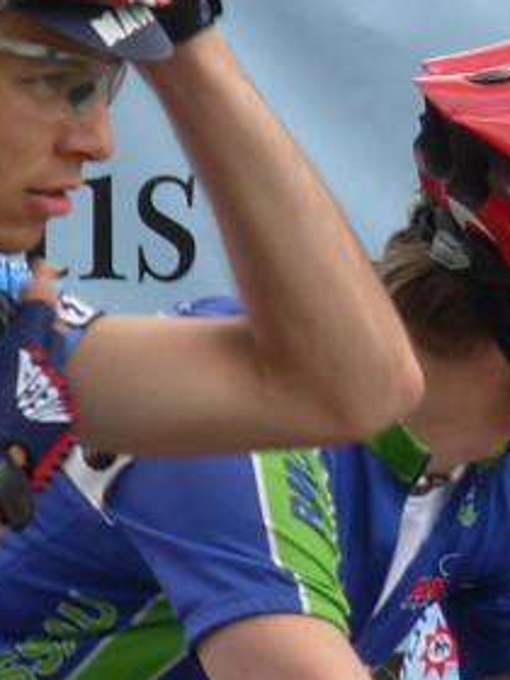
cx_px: 916
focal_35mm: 482
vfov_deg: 4.1
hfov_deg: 3.1
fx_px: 9468
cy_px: 493
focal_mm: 21.8
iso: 71
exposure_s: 1/90.5
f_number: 7.5
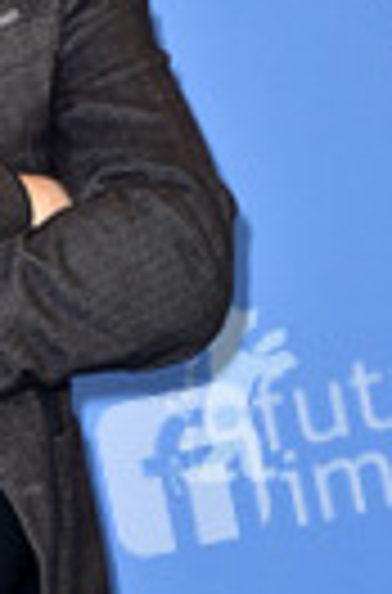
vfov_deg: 4.7
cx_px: -81
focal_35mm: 441
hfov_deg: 3.1
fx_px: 7260
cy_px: 225
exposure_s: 1/125
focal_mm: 145
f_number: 5.6
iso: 640
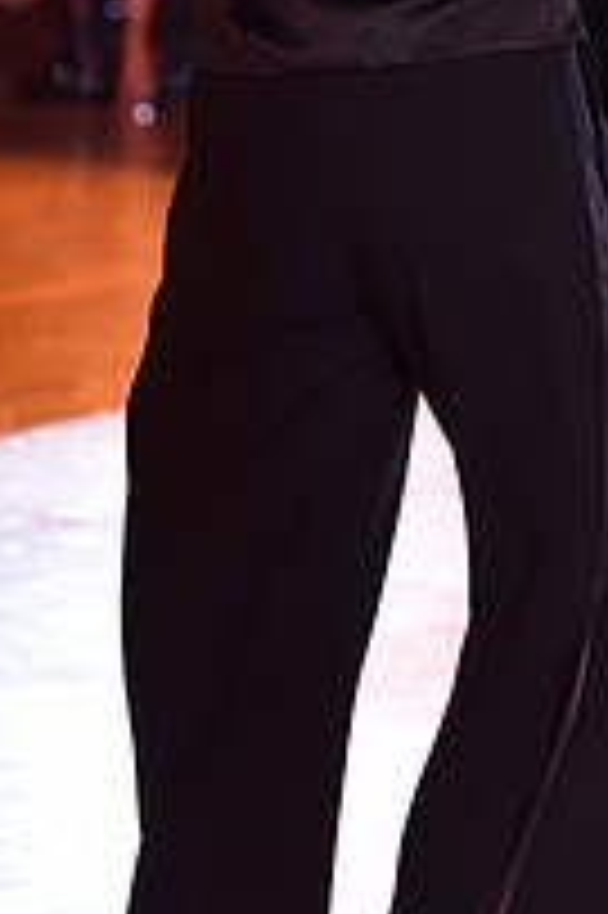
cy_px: -324
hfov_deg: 3.1
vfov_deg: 4.6
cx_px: 759
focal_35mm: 443
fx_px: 11241
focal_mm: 155
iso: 1600
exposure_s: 1/250
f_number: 4.5
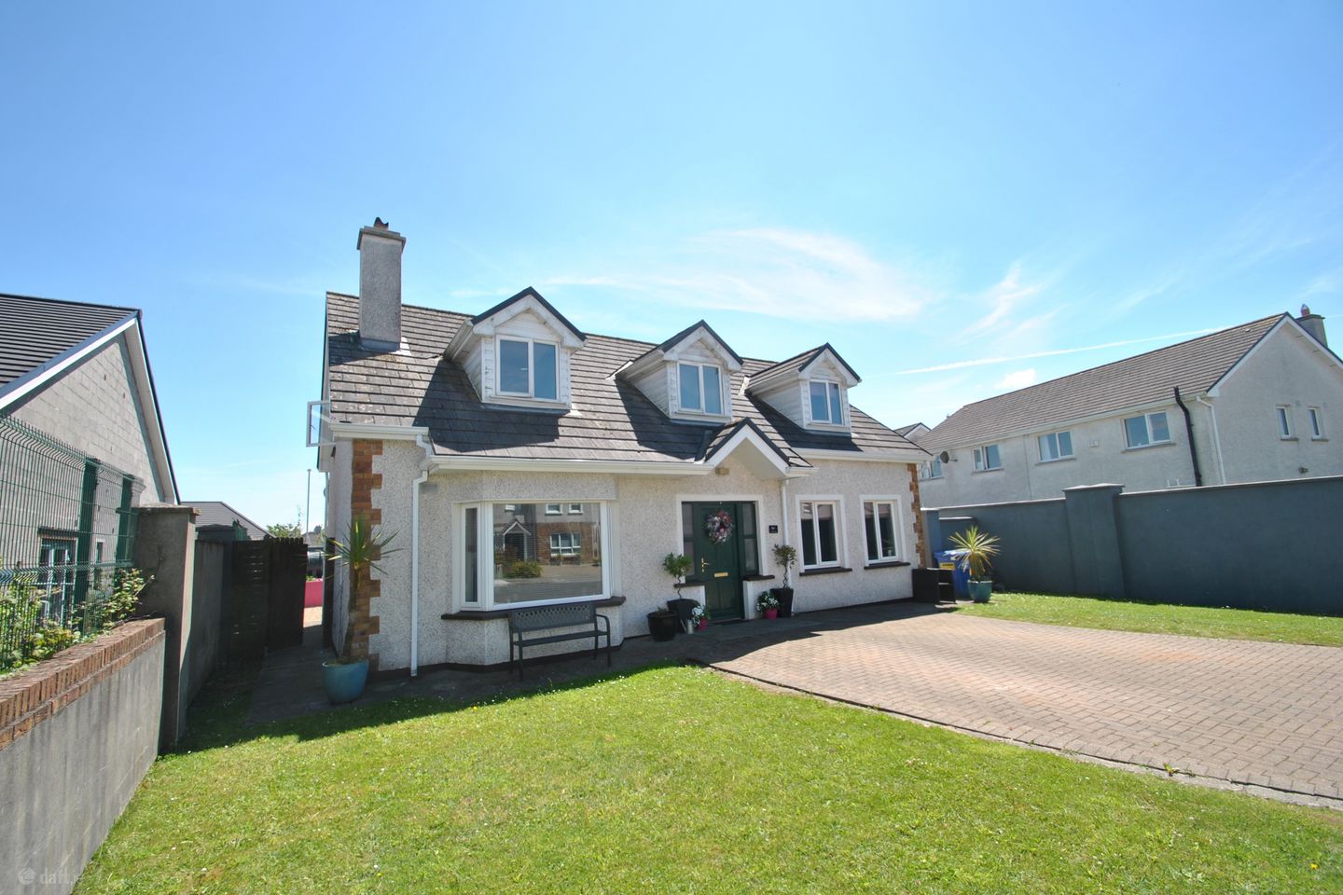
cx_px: 672
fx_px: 560
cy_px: 448
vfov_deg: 77.3
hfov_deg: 100.4
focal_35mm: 15
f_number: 7.1
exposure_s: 1/200
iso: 100
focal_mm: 10
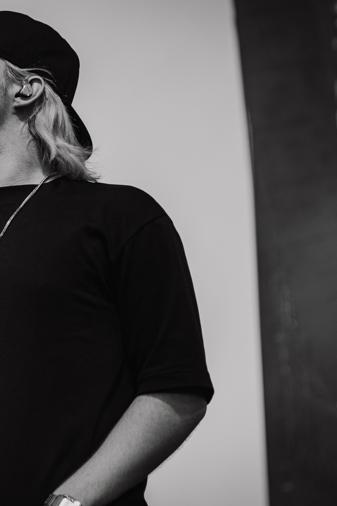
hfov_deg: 10.8
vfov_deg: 16.3
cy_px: 211
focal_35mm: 126
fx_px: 1769
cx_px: 15
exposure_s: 1/1250
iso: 400
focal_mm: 68
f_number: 2.8
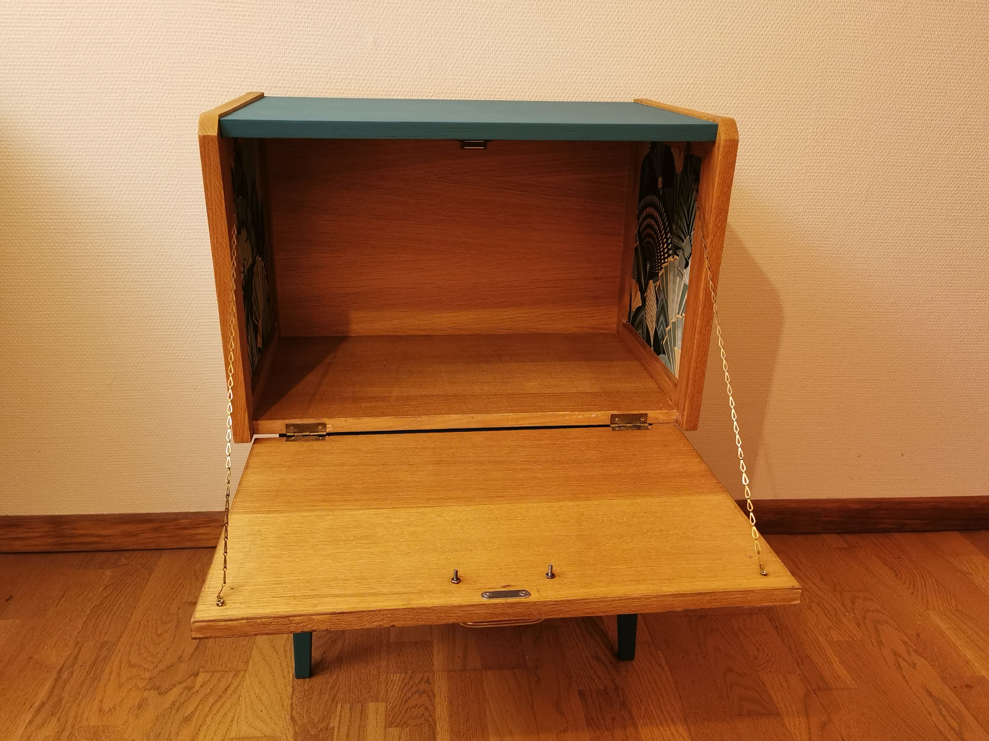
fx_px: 829
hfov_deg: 61.7
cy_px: 370
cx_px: 494
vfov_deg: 48.2
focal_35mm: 29
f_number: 1.6
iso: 320
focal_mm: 5.56
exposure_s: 1/50
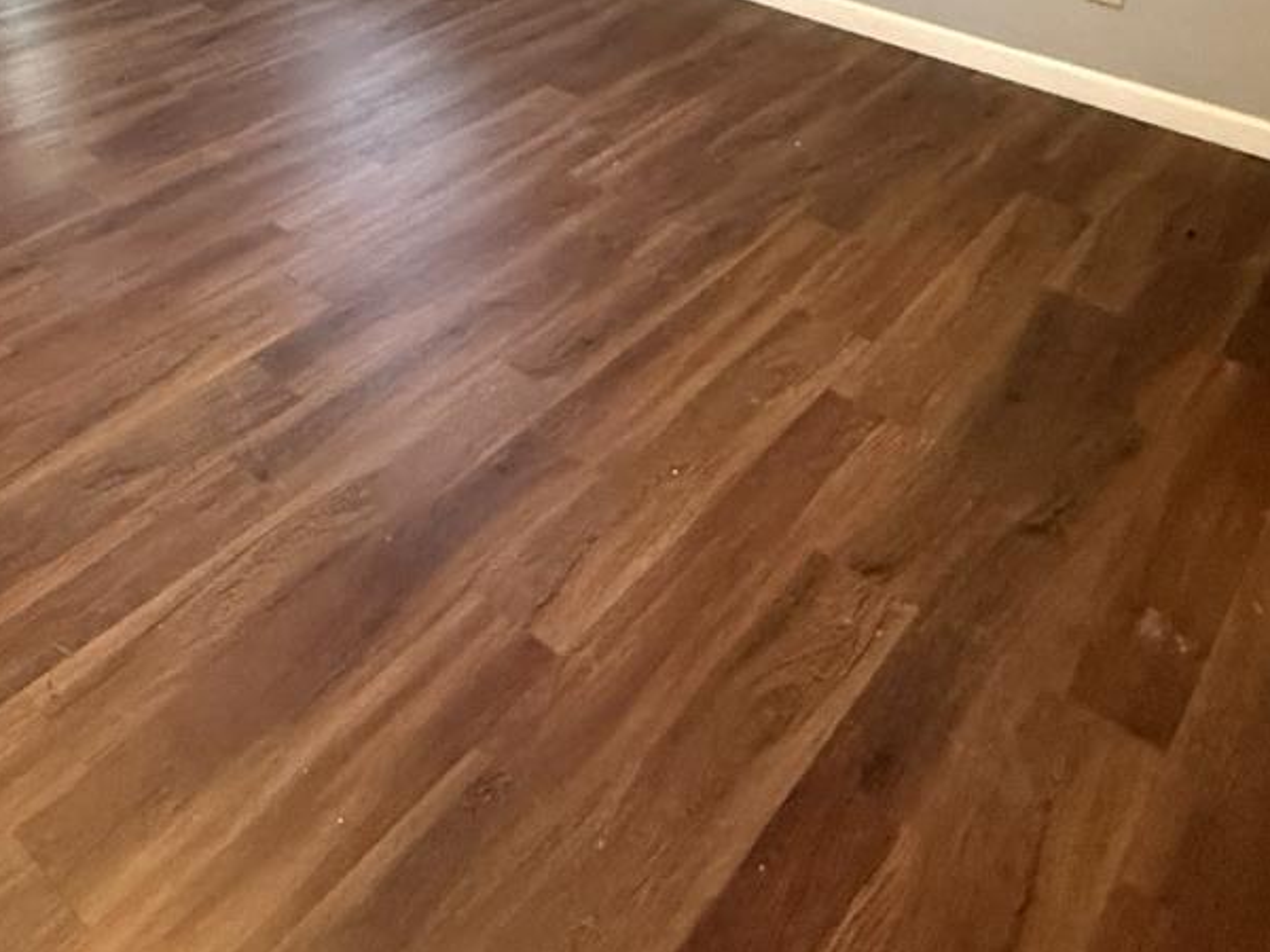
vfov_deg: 35.8
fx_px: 1284
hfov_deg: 50.5
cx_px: 324
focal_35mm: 35
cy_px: -50
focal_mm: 2.22
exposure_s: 1/60
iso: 800
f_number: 2.2
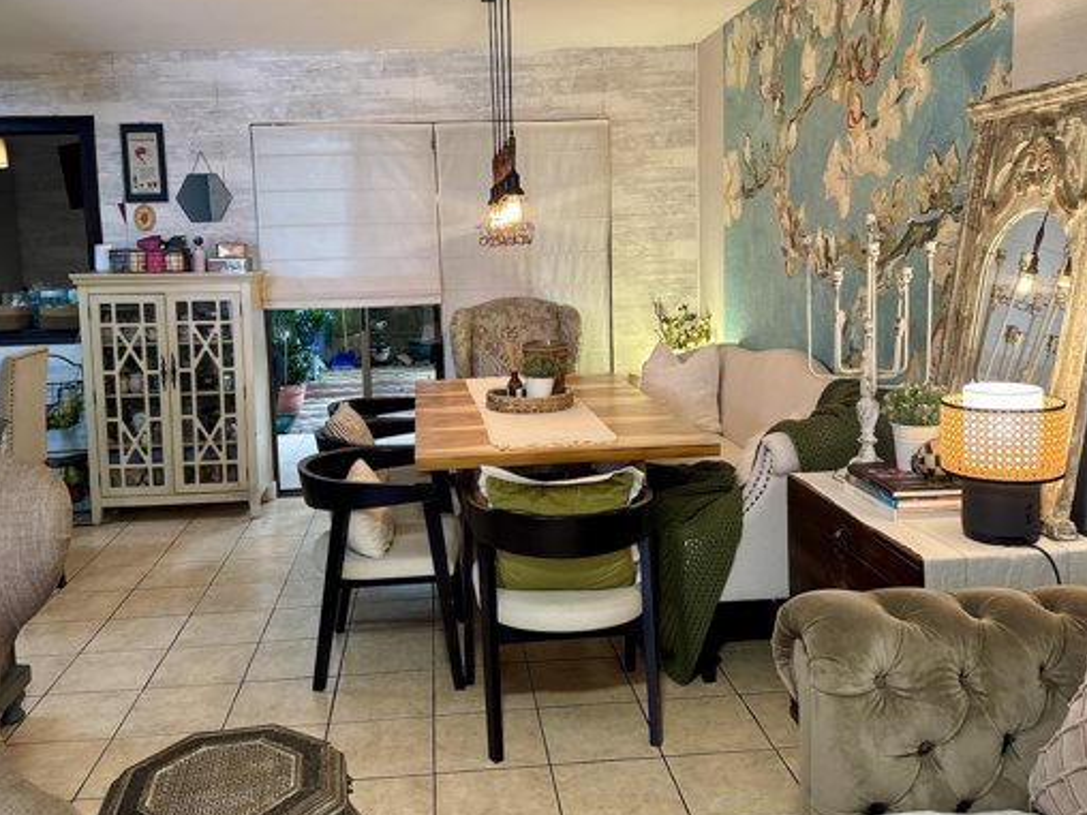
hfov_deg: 59.9
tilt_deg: -6.8
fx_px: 942
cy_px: 340
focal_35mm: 30
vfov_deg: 46.6
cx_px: 506
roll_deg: +2.0
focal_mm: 6.76
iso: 320
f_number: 1.78
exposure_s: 1/60
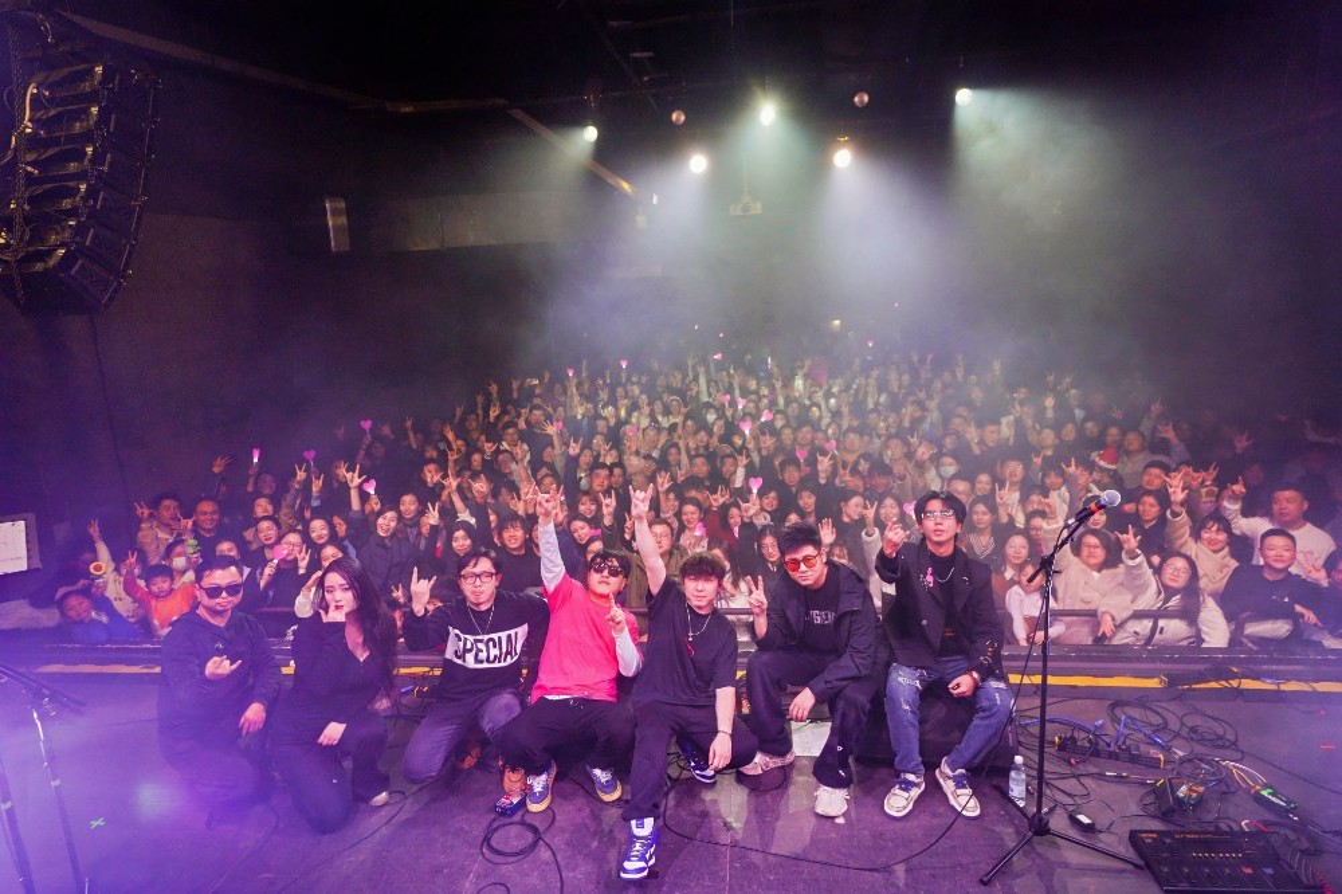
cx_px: 671
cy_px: 447
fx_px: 790
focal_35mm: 21
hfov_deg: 80.7
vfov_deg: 59.0
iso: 1000
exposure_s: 1/640
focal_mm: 21.2
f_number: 4.5
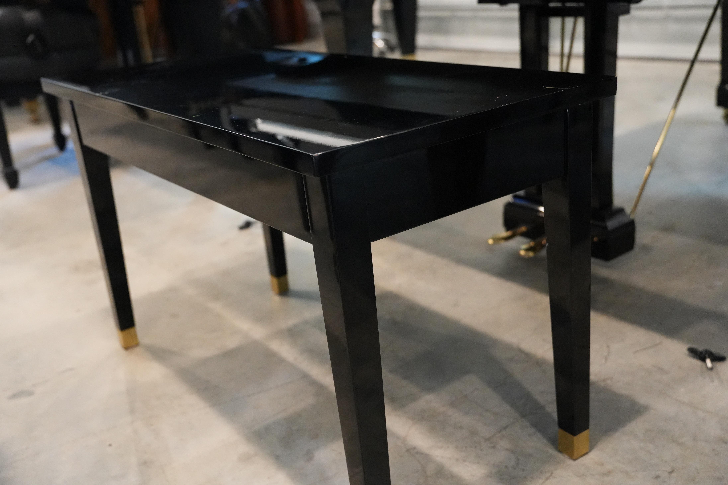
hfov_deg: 51.3
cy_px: 242
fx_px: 758
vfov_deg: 35.5
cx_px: 364
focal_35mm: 38
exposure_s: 1/160
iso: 4000
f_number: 2.8
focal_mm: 25
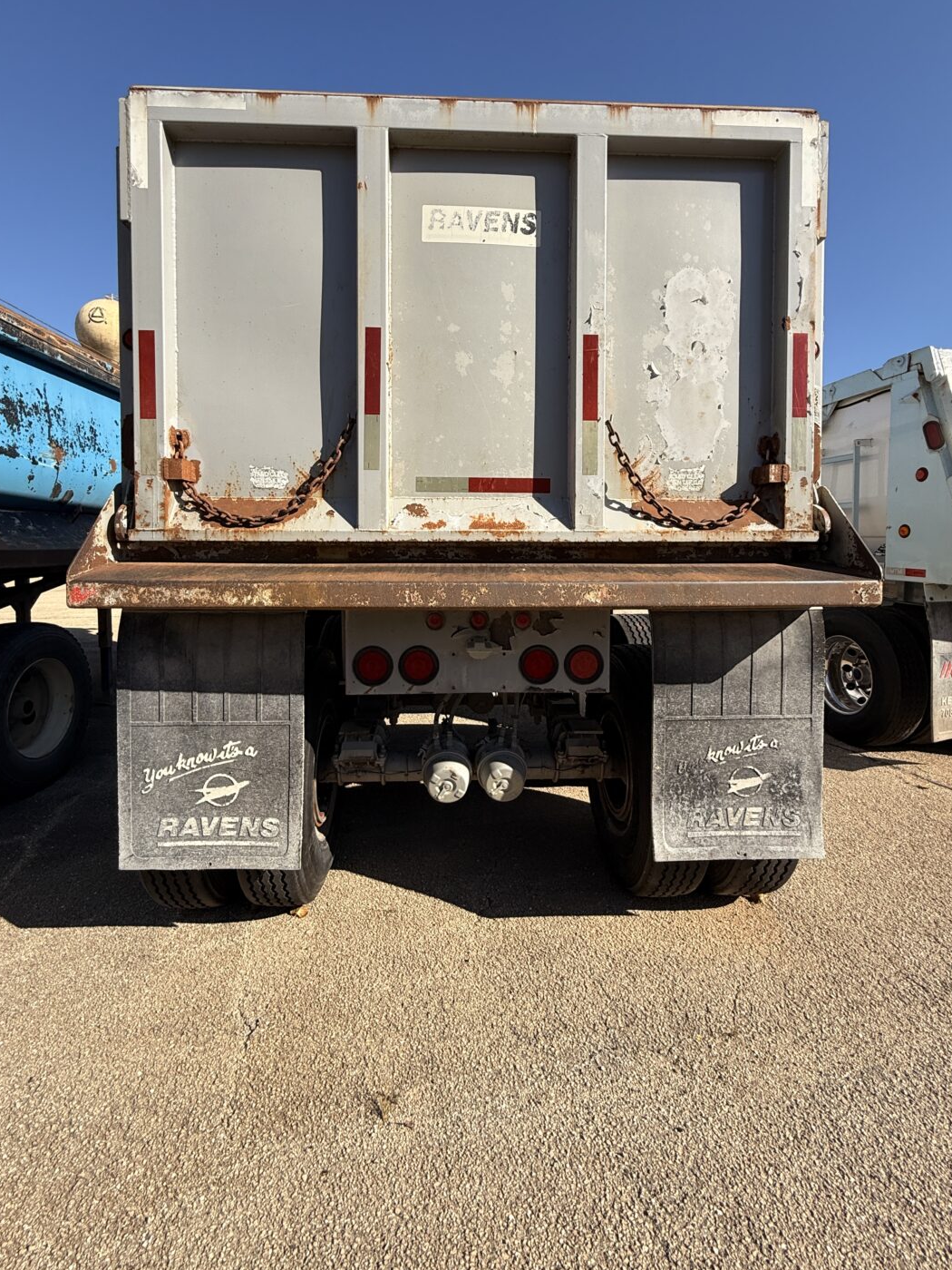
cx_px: 465
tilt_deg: -2.1
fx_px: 587
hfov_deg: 78.1
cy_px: 577
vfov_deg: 94.2
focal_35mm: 16
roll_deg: -0.1
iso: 50
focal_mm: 2.22
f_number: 2.2
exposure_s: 1/1656
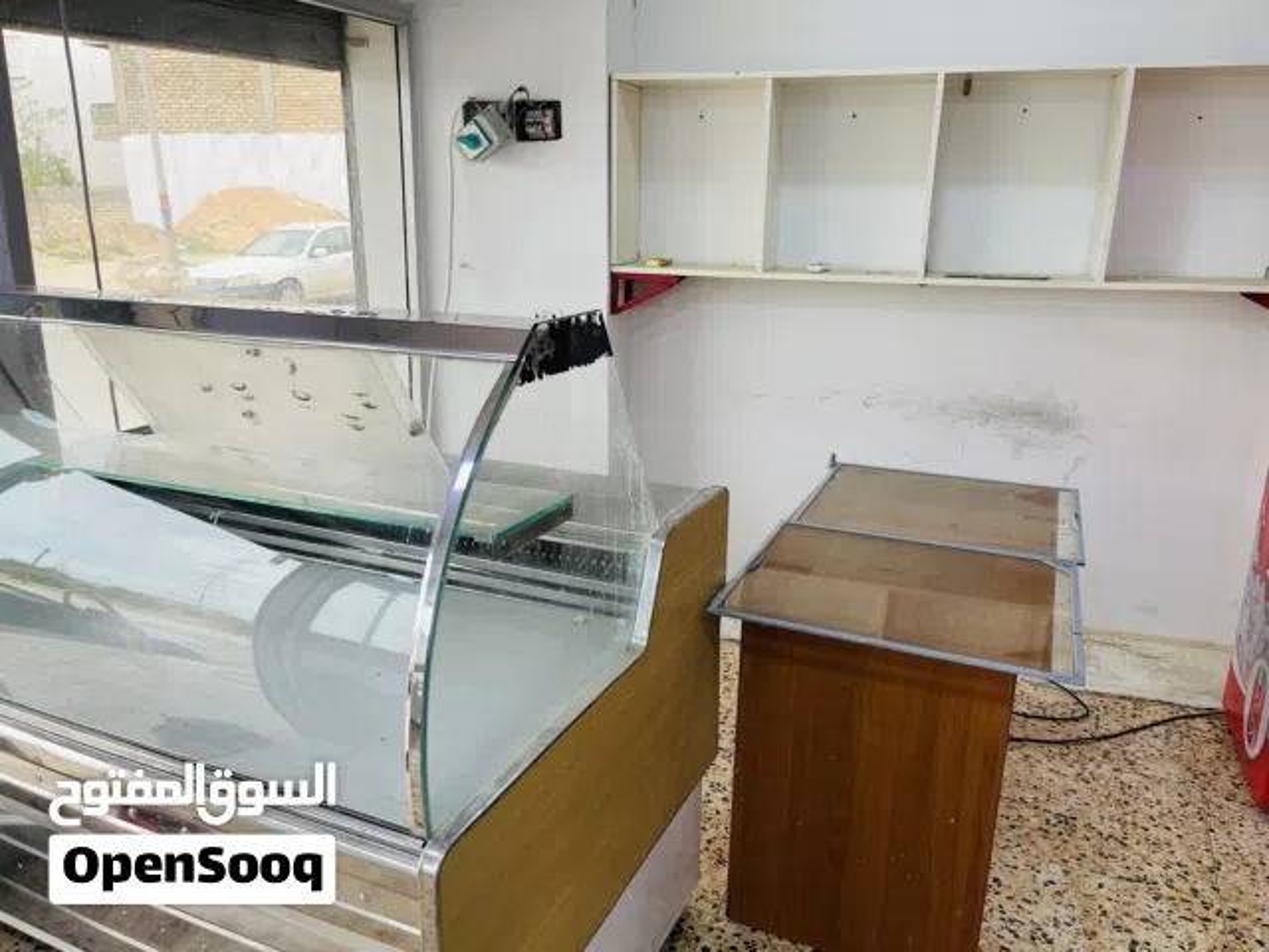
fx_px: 916
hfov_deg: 69.4
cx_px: 634
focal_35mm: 25
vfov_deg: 54.9
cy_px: 476
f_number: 1.6
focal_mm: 5.1
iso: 32
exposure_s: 1/144
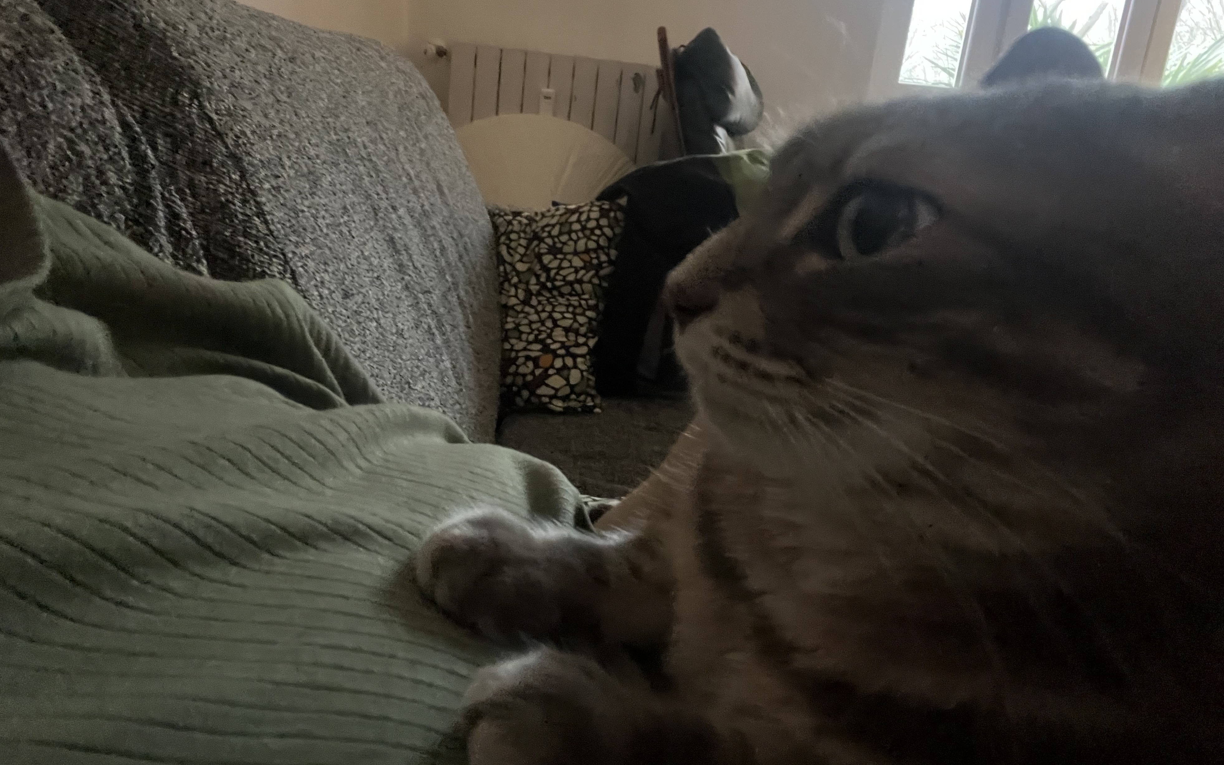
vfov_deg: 49.2
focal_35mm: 25
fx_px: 834
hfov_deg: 72.5
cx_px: 598
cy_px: 337
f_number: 2.2
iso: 1250
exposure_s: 1/17
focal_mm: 2.71
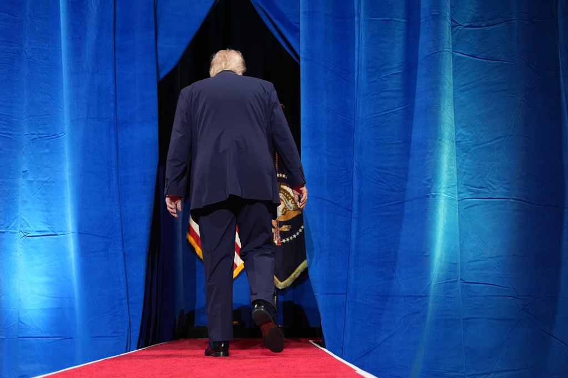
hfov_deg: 38.2
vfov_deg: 26.0
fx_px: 820
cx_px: 284
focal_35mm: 52
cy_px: 189
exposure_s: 1/500
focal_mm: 52
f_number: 2.8
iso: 3200
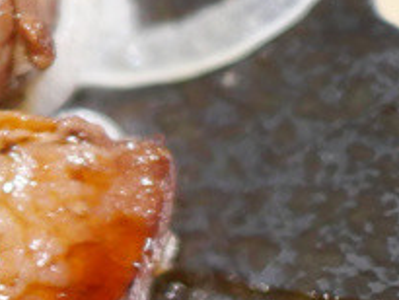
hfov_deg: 11.6
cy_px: 160
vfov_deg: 10.2
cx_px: -494
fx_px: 1684
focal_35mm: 146
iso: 1250
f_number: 1.7
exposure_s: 1/60
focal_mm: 15
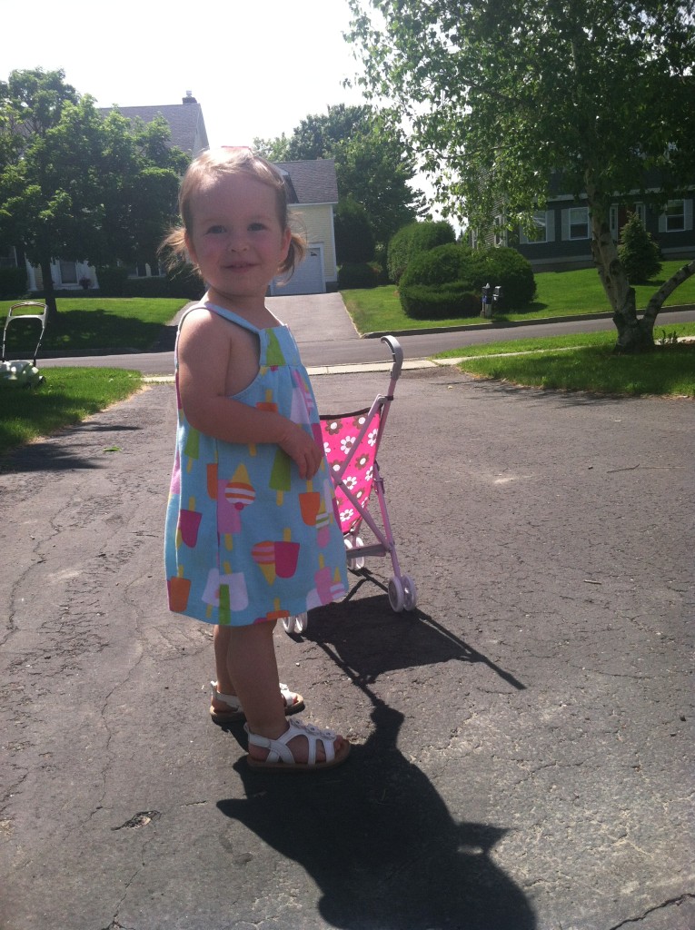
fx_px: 939
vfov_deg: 52.7
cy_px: 465
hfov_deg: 40.6
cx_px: 348
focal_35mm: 35
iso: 80
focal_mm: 3.85
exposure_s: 1/1034
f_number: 2.8
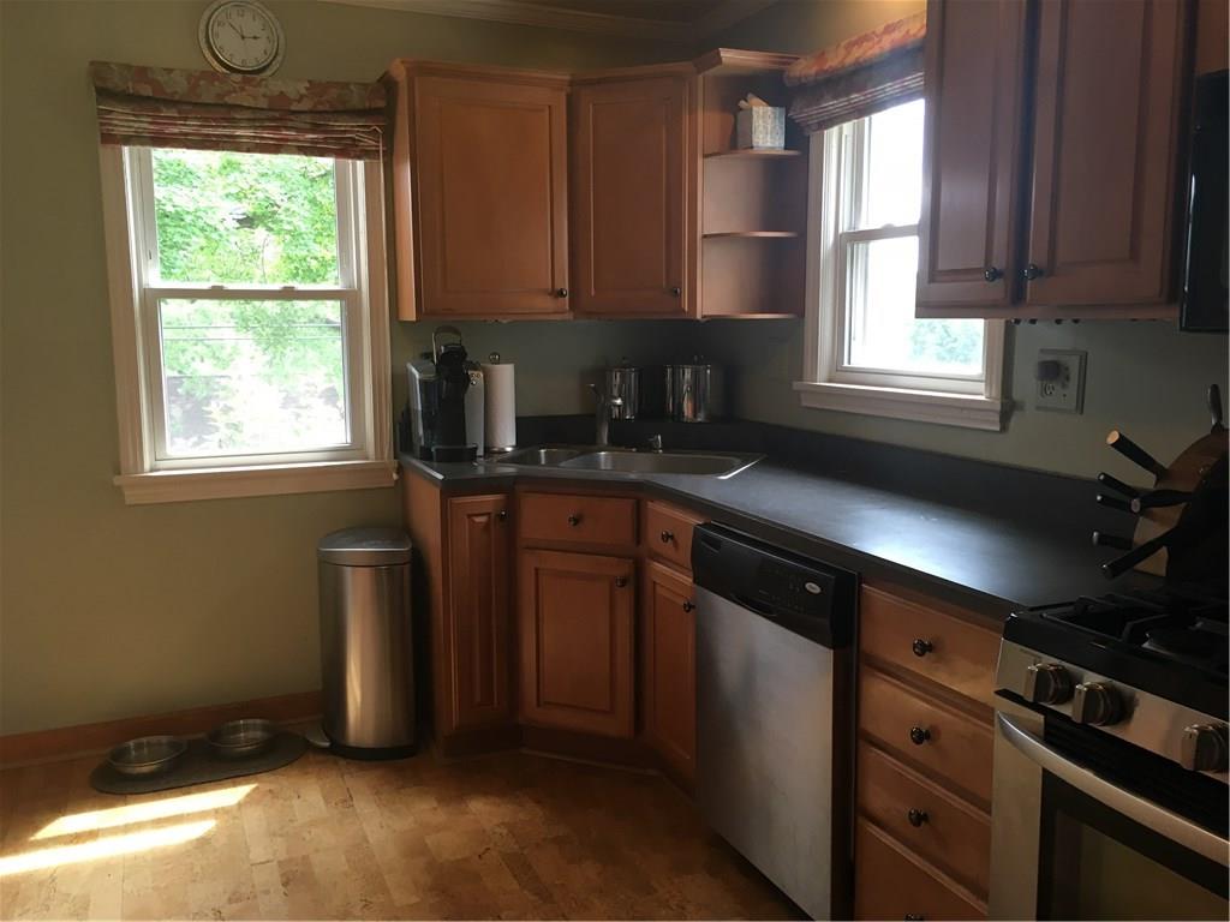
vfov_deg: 48.2
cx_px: 615
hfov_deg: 61.7
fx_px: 1030
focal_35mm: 29
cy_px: 461
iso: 64
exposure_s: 1/30
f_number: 2.2
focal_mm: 4.15
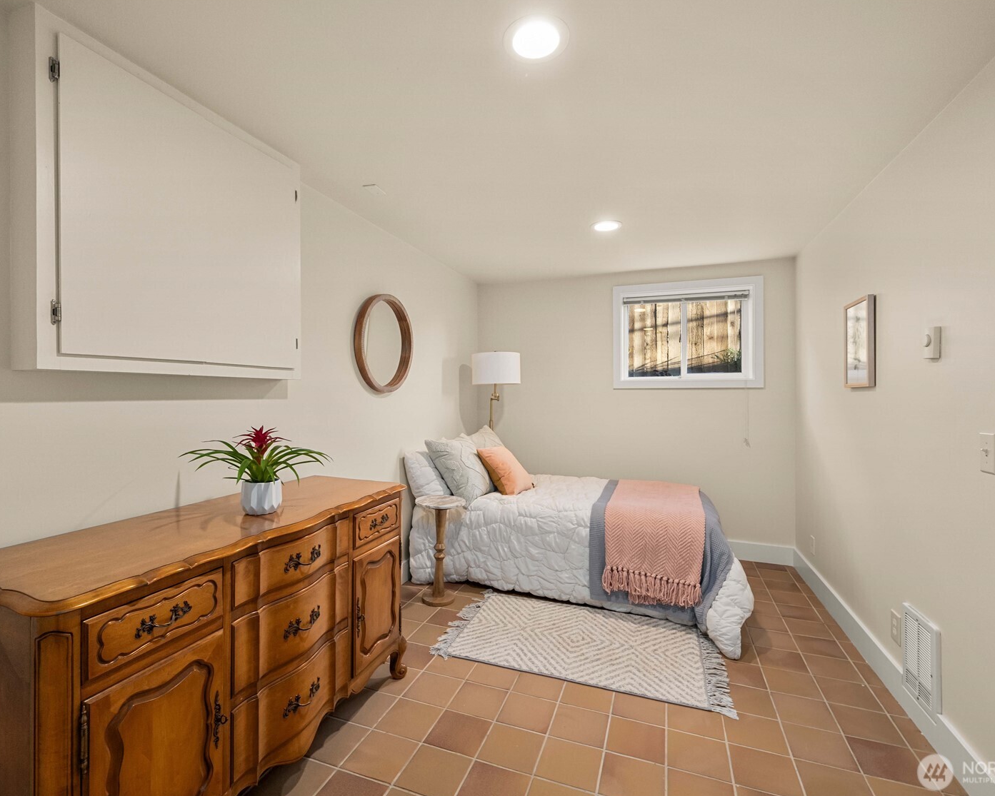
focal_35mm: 16
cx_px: 485
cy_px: 396
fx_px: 471
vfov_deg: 80.4
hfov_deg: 93.1
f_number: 7.1
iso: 1000
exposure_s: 1/25
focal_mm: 14
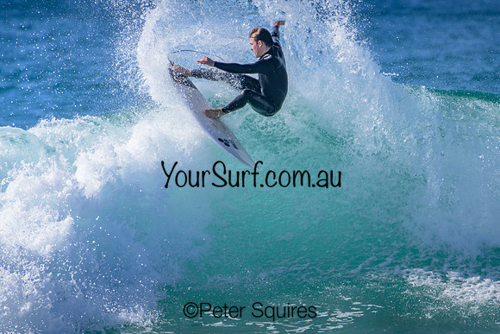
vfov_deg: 1.4
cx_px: 250
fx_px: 13197
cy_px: 167
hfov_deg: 2.2
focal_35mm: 950
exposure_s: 1/2000
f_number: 11
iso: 1000
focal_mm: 950
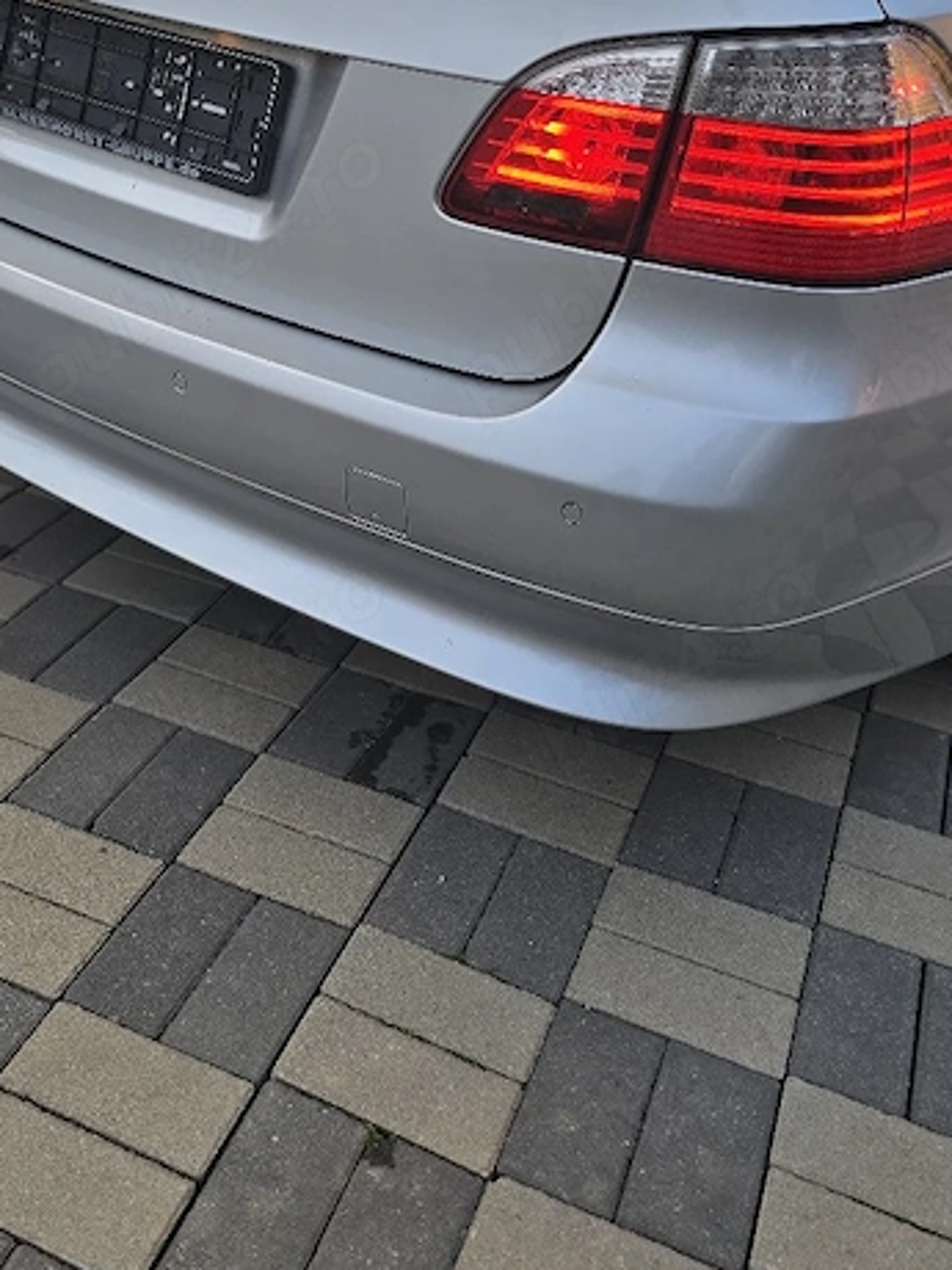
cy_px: 337
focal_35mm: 40
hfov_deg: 35.6
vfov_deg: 45.4
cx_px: 315
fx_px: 1467
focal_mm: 6.3
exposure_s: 1/101
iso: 20
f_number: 1.7
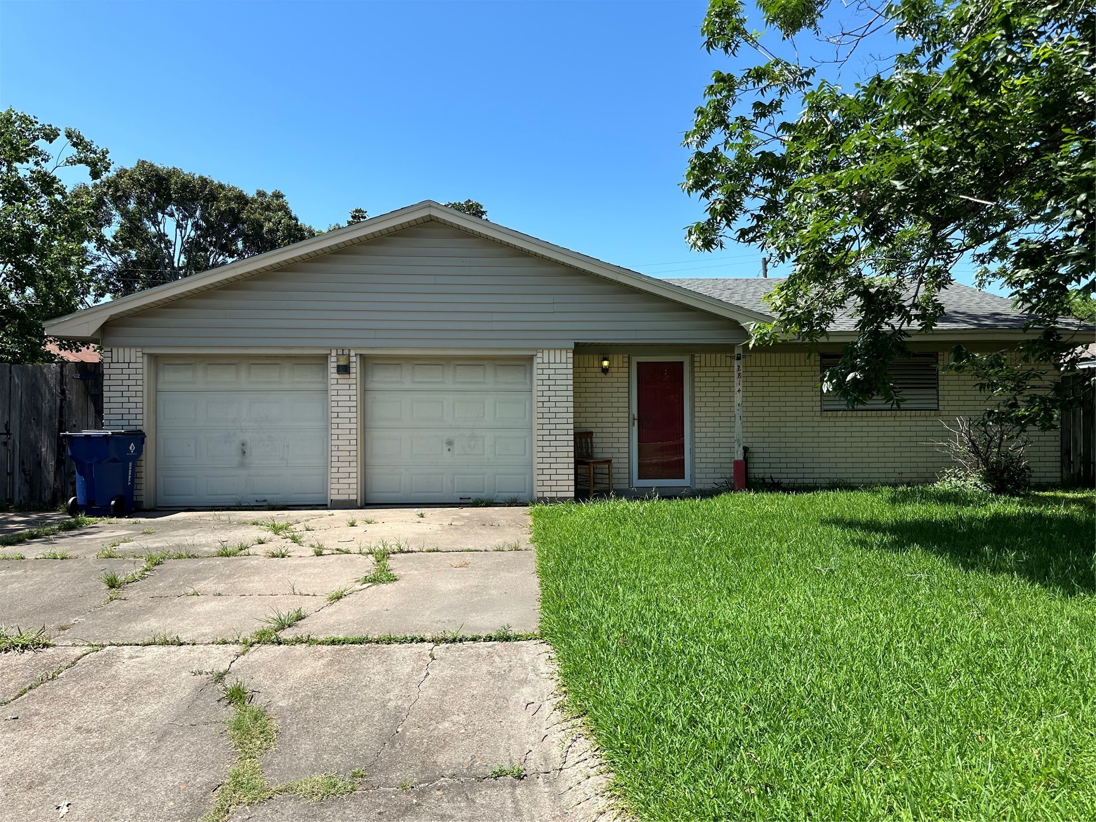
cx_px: 548
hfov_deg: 71.6
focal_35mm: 24
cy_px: 411
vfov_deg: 56.8
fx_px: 760
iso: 80
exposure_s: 1/3058
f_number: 1.78
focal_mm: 6.86
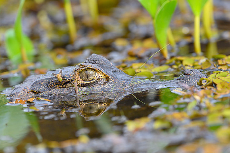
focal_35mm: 500
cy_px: 76
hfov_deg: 4.1
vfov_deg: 2.7
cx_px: 115
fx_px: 3193
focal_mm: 500
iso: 800
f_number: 5.6
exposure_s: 1/800
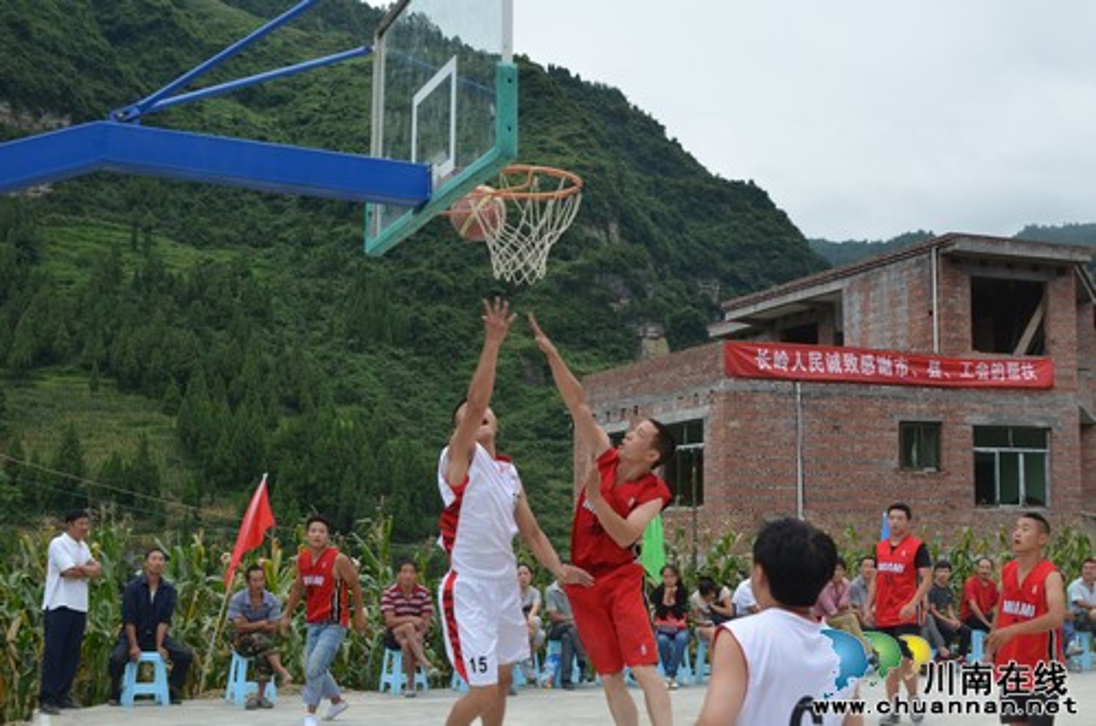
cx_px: 548
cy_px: 363
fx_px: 1458
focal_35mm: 48
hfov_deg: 41.2
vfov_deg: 27.9
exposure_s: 1/180
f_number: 6.7
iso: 200
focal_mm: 32
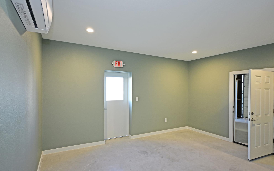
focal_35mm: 19
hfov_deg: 88.0
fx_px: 142
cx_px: 135
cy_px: 83
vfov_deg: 62.2
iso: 140
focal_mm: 12
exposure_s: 1/20
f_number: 3.5
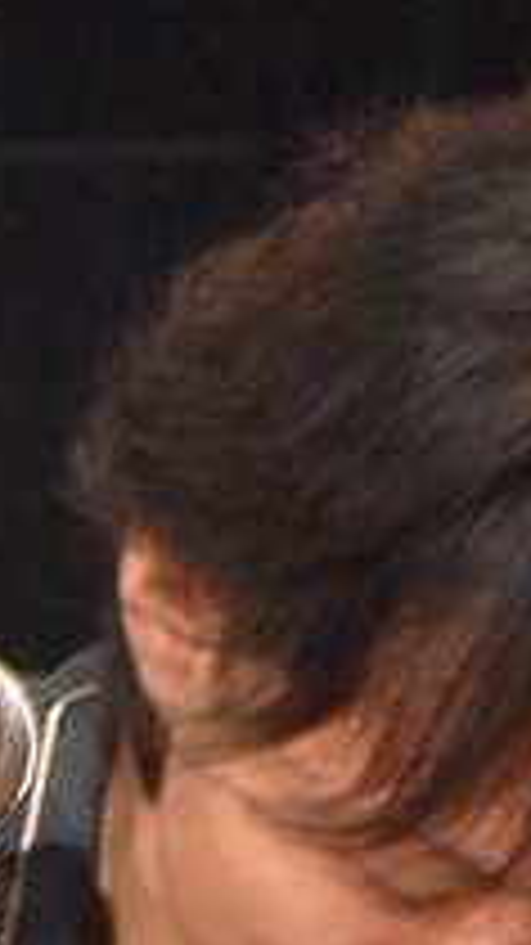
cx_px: 308
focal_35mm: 1438
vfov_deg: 1.5
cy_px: 1354
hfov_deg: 0.8
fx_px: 36024
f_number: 6.3
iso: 9000
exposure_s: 1/125
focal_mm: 240
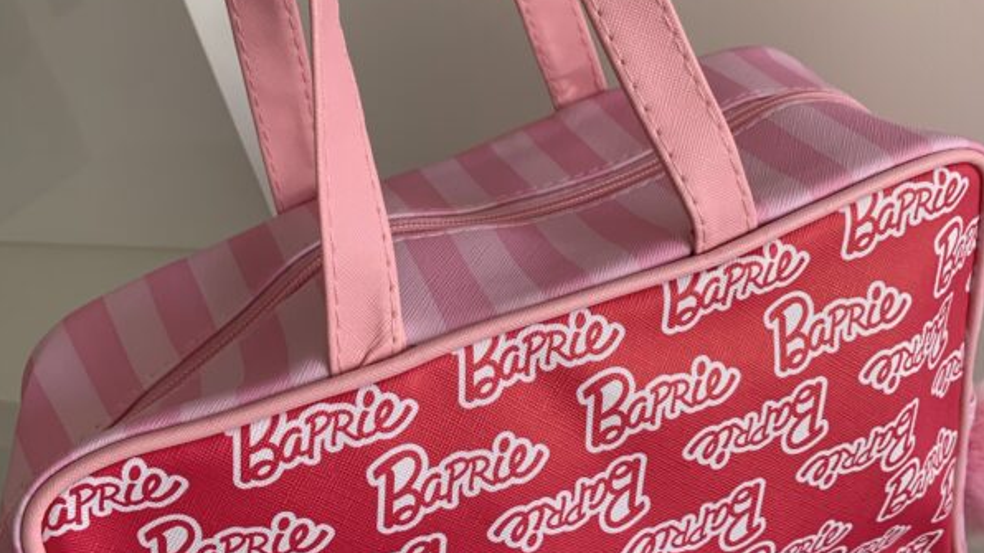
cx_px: 490
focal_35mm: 38
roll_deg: +17.0
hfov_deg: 52.8
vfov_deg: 31.1
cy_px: 241
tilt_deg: -28.7
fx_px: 991
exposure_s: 1/121
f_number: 1.8
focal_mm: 4.25
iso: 80
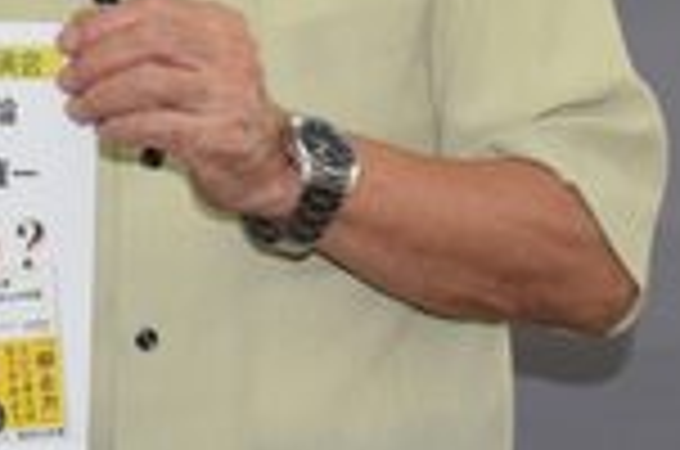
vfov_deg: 8.9
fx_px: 2885
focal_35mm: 153
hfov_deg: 12.9
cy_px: -18
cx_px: -245
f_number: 5.6
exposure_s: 1/200
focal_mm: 25
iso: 800
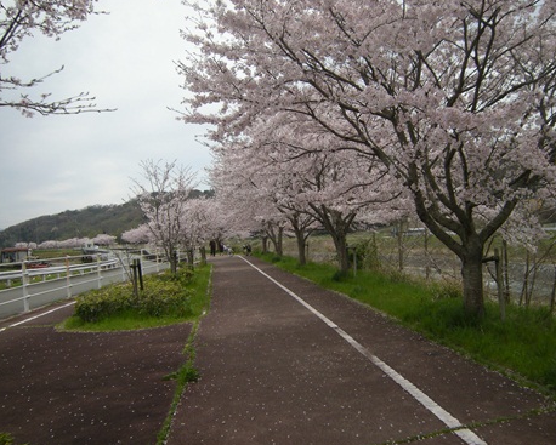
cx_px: 278
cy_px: 222
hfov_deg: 54.2
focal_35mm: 33
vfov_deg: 44.6
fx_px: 543
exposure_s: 1/291
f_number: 5.8
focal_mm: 5.3
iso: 64
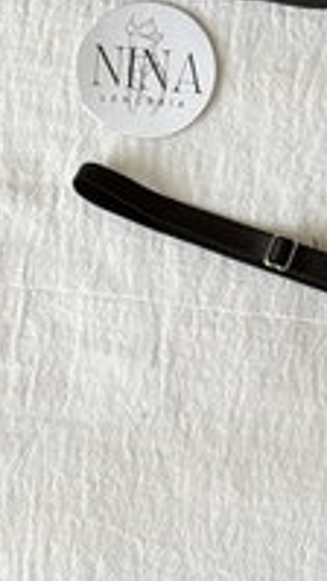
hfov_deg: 8.4
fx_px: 2157
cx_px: 566
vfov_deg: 15.3
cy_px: 133
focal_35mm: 140
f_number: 1.78
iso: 125
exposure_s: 1/60
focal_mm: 6.76
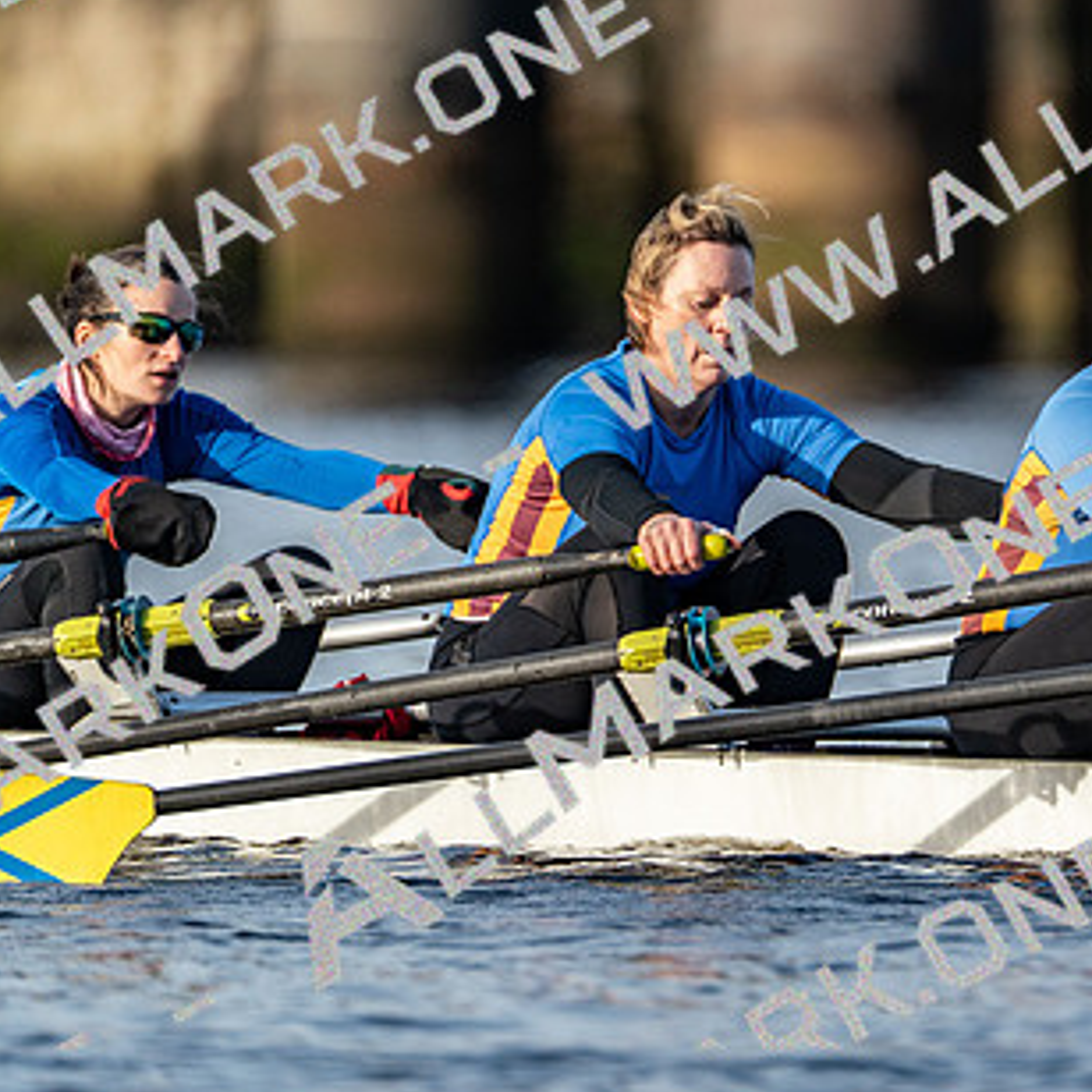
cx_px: 1021
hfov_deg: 1.8
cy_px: 441
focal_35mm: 961
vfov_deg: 1.8
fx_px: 34298
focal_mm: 600
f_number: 6.3
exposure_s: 1/2000
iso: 800
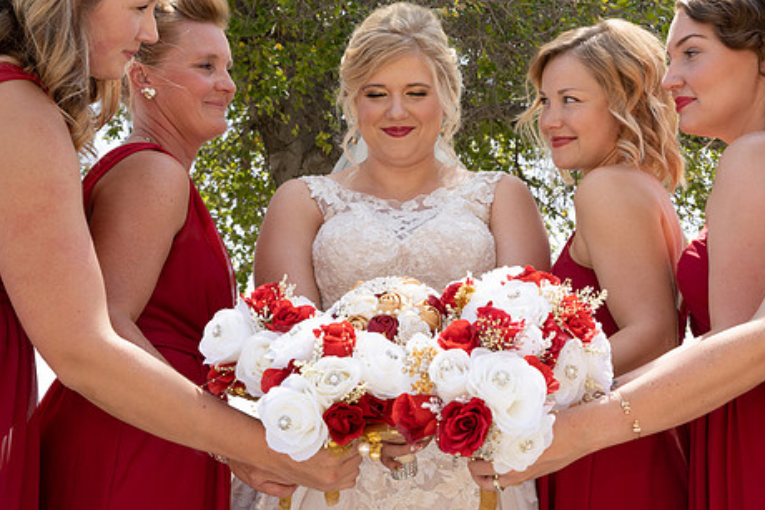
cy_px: 260
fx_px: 1233
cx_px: 424
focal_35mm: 58
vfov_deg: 23.4
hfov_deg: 34.4
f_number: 10
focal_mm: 46
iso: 500
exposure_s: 1/200
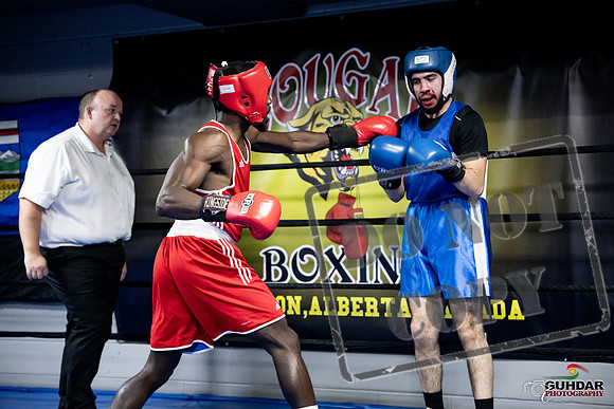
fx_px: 1194
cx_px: 307
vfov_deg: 19.5
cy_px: 204
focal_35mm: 70
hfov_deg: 28.8
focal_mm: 70
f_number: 2.8
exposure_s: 1/1000
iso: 10000
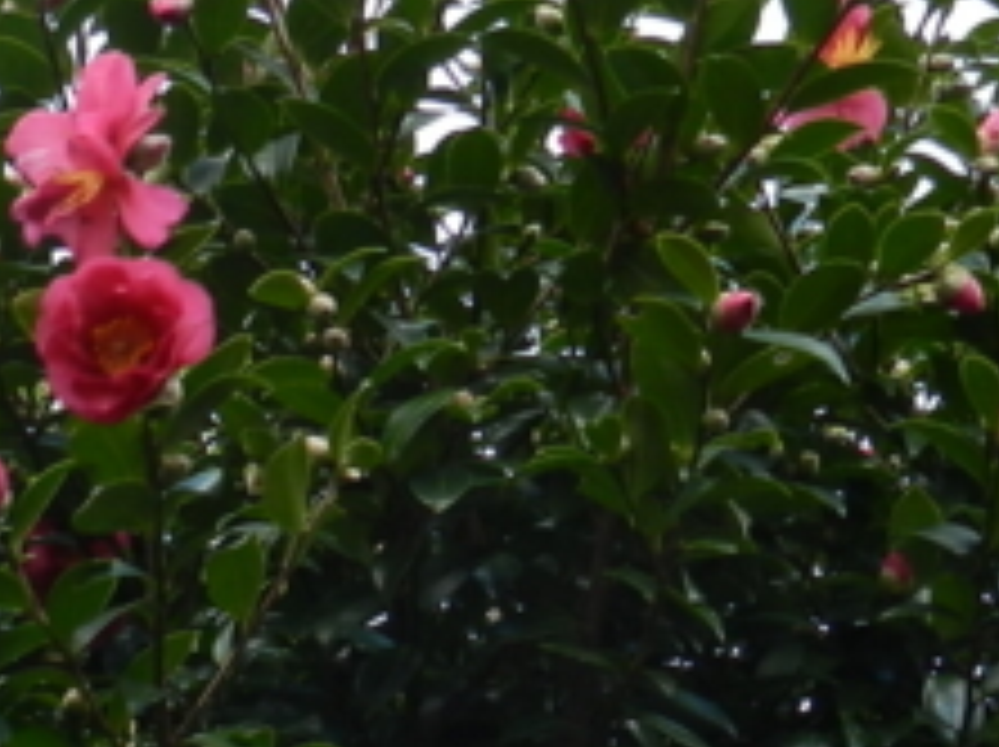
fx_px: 4786
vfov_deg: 8.8
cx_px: -117
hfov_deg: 11.7
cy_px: 1048
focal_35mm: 166
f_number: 4.2
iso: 160
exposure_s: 1/200
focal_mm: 8.1
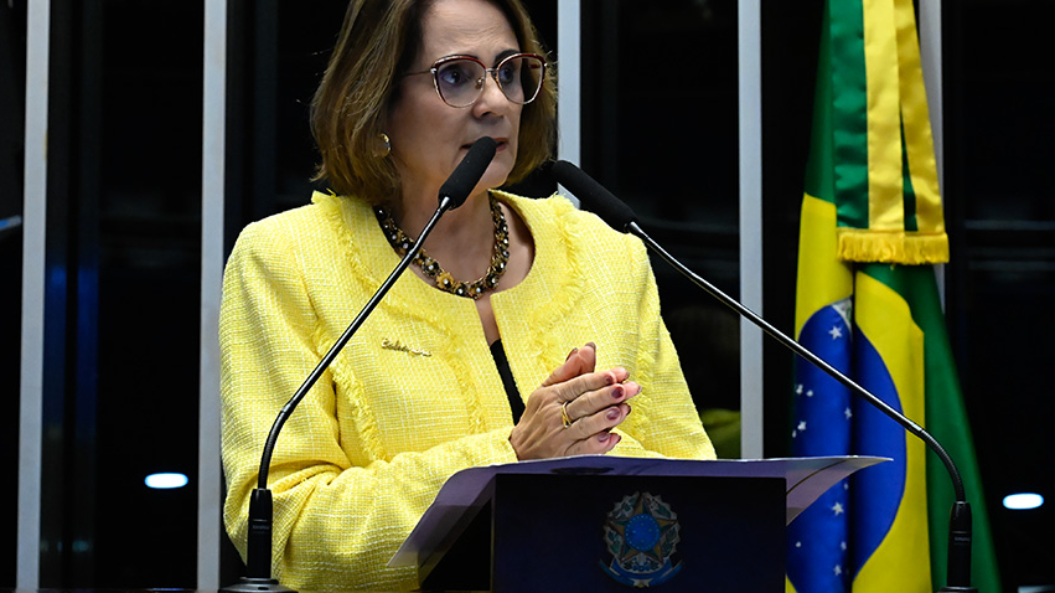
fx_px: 3104
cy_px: 272
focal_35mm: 111
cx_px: 527
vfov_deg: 10.9
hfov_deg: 19.3
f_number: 6.3
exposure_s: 1/100
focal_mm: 70
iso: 6400
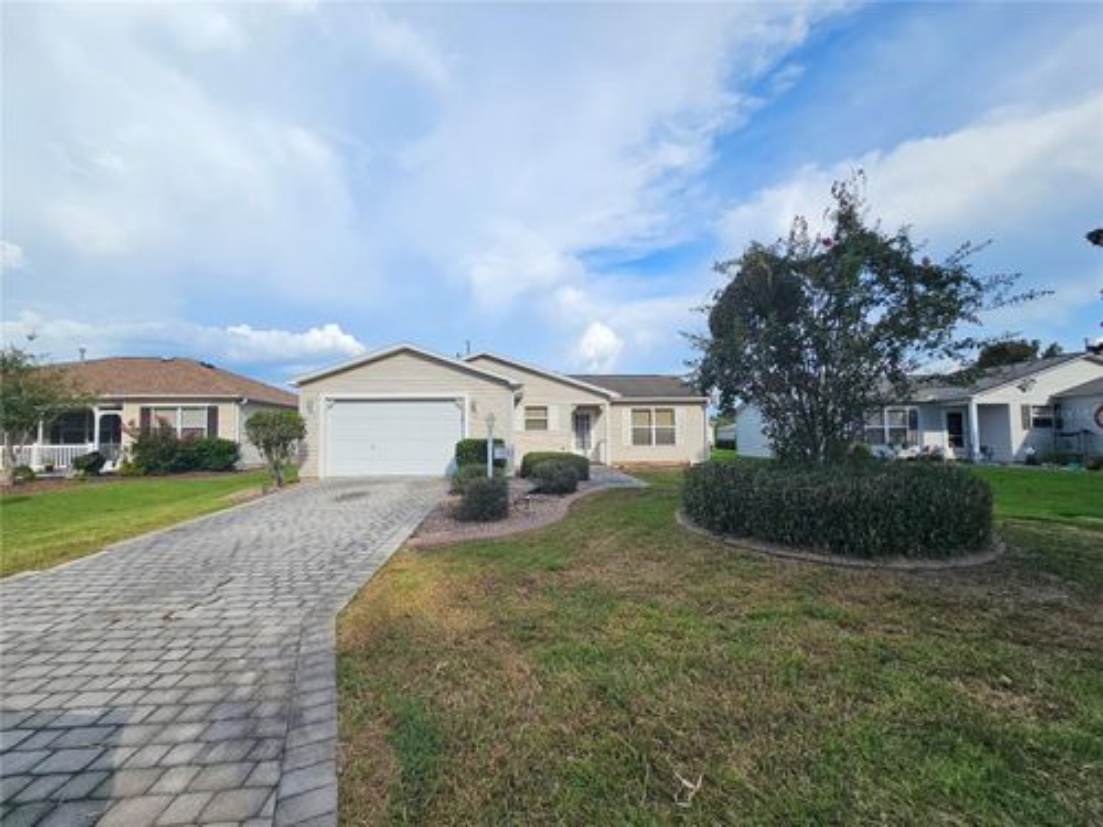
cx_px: 552
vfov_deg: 89.9
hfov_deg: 106.2
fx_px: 414
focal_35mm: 13
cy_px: 414
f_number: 2.2
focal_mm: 2.2
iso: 50
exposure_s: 1/2812
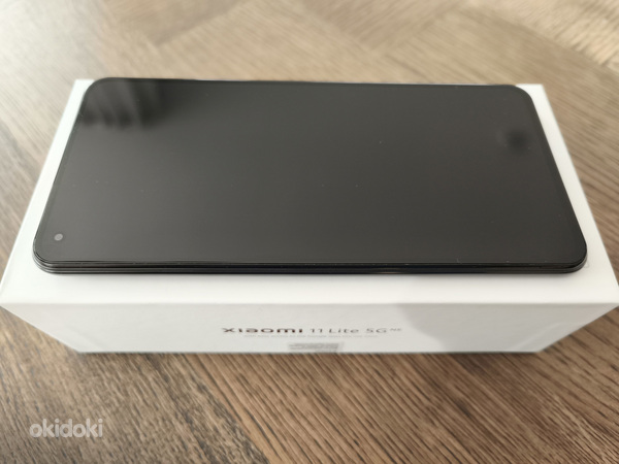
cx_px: 310
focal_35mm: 23
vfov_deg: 58.9
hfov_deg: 73.9
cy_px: 232
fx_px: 411
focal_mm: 5.35
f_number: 1.7
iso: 160
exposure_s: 1/100
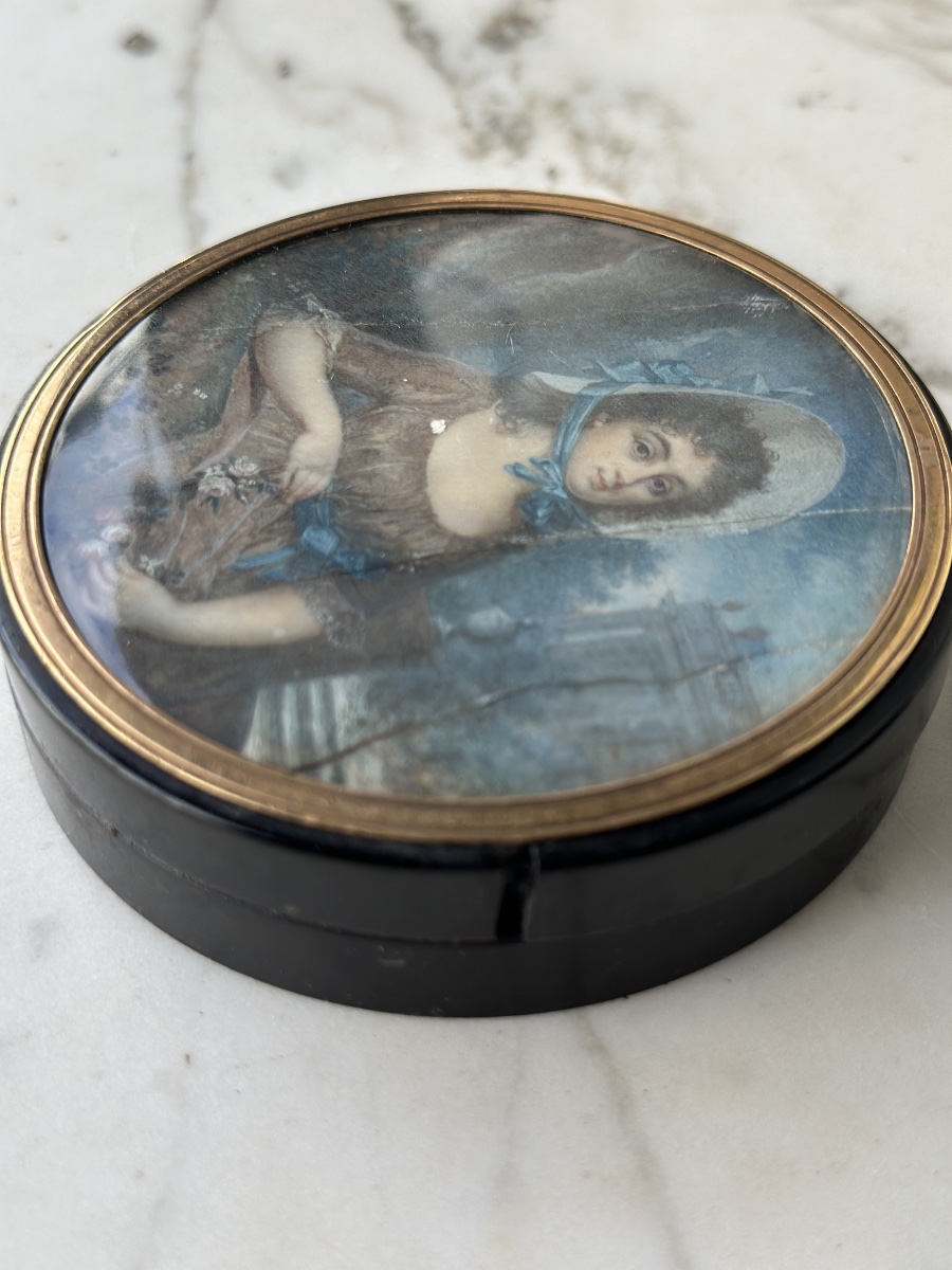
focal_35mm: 48
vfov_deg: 39.7
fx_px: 1760
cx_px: 476
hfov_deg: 30.3
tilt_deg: -47.1
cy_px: 635
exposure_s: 1/594
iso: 80
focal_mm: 6.86
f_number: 1.78
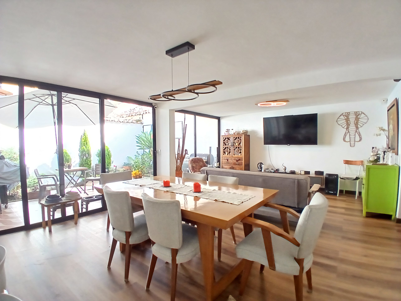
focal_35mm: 17
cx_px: 200
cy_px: 150
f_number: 2.2
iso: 80
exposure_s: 1/30
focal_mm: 1.4
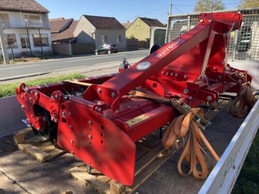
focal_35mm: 28
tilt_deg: -15.9
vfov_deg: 49.7
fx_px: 209
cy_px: 97
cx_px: 130
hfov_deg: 63.4
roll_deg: +1.9
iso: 20
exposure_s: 1/480
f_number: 1.8
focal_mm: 3.99
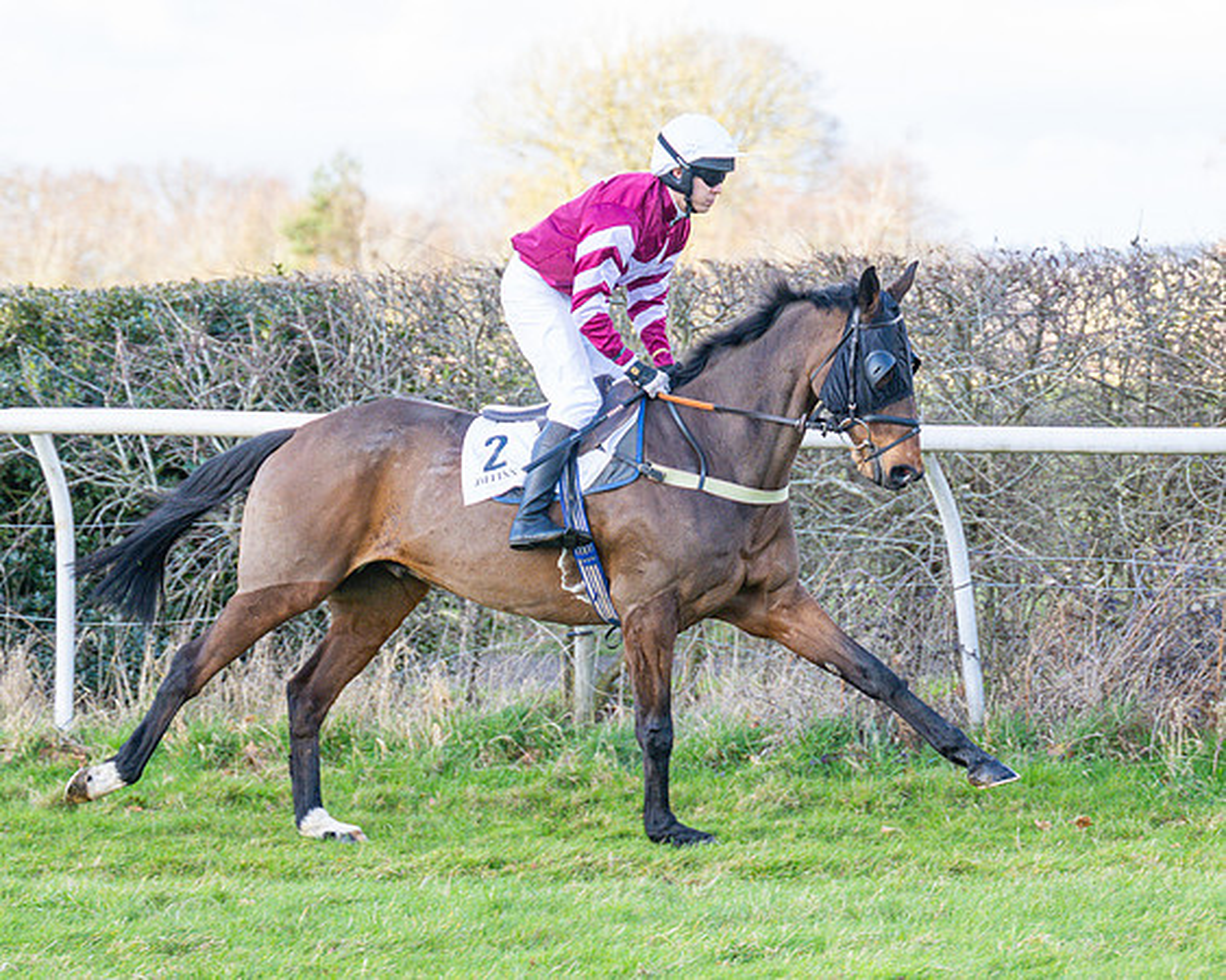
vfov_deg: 7.7
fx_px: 7254
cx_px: 717
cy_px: 502
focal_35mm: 200
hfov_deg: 9.7
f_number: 4
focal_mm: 110
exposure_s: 1/1000
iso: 800
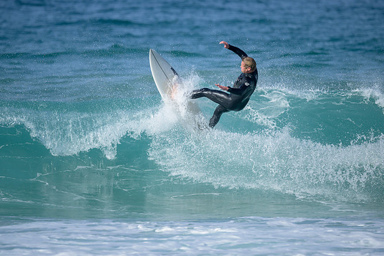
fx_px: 8735
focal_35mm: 819
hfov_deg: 2.5
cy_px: 128
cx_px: 193
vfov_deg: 1.7
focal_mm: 800
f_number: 6.3
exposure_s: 1/2500
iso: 400
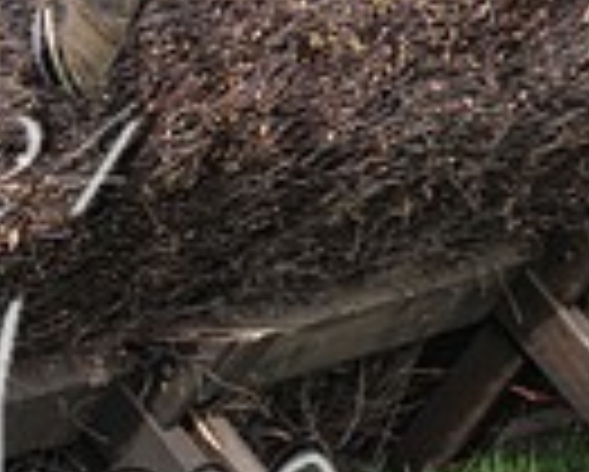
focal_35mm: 339
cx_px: -363
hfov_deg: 5.6
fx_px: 5914
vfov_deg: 4.6
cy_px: 4
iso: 200
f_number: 2.8
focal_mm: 70
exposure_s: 1/2000
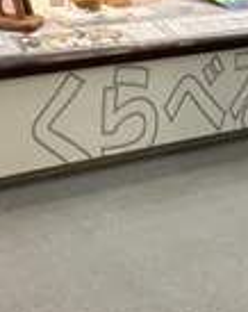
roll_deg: +0.2
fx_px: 589
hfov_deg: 22.8
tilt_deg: +1.6
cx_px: -2
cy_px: -130
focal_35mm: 64
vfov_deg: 24.4
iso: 250
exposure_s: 1/50
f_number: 2.2
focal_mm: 2.22
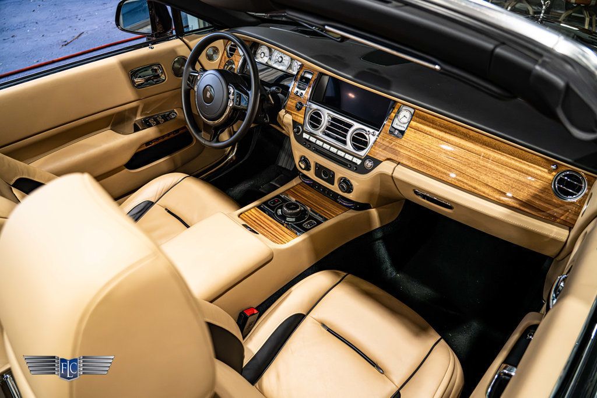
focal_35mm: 25
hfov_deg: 72.5
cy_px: 199
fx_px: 407
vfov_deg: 52.2
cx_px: 292
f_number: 4
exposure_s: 1/80
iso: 1250
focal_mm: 24
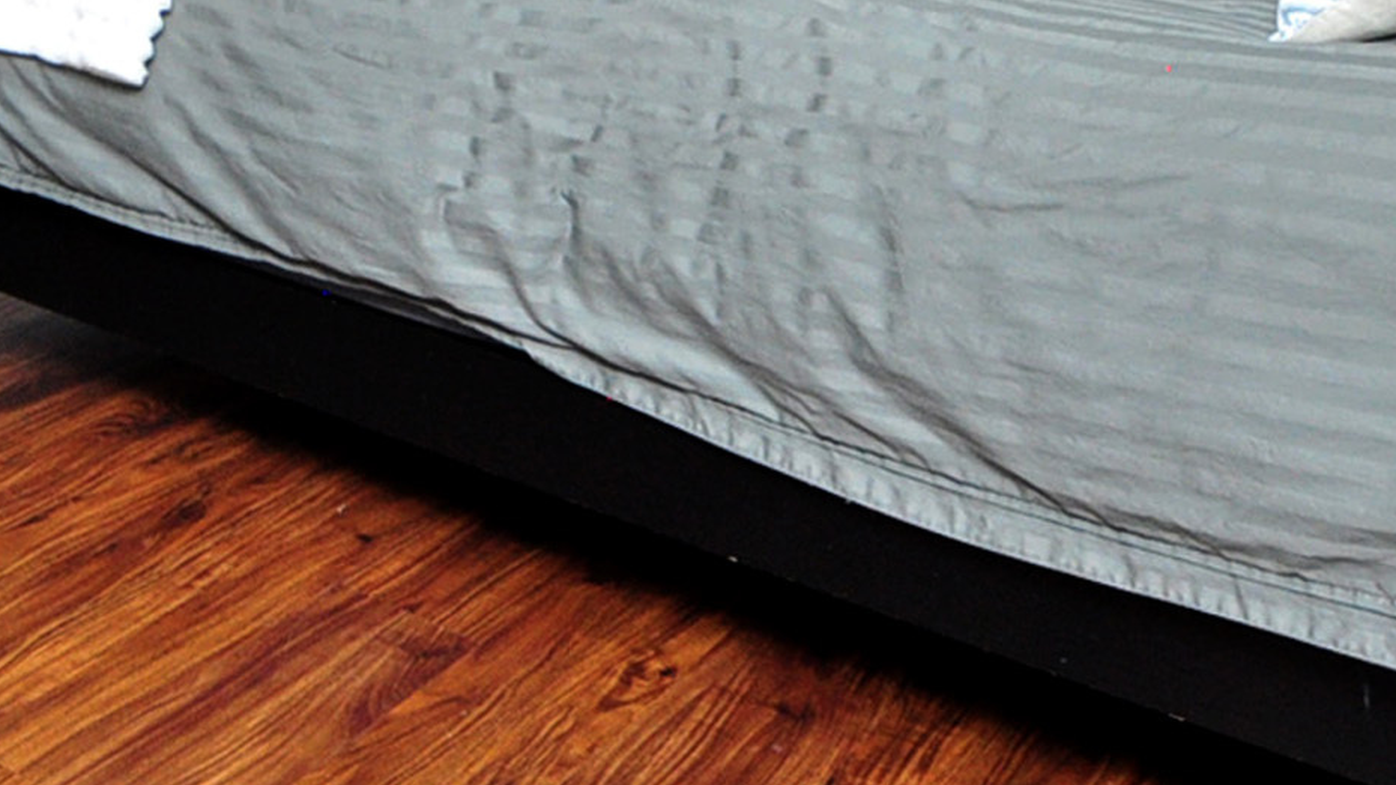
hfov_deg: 38.6
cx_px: 92
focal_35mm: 49
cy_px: -248
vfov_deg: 21.9
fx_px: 1813
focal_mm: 10
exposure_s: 1/100
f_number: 4.5
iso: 800
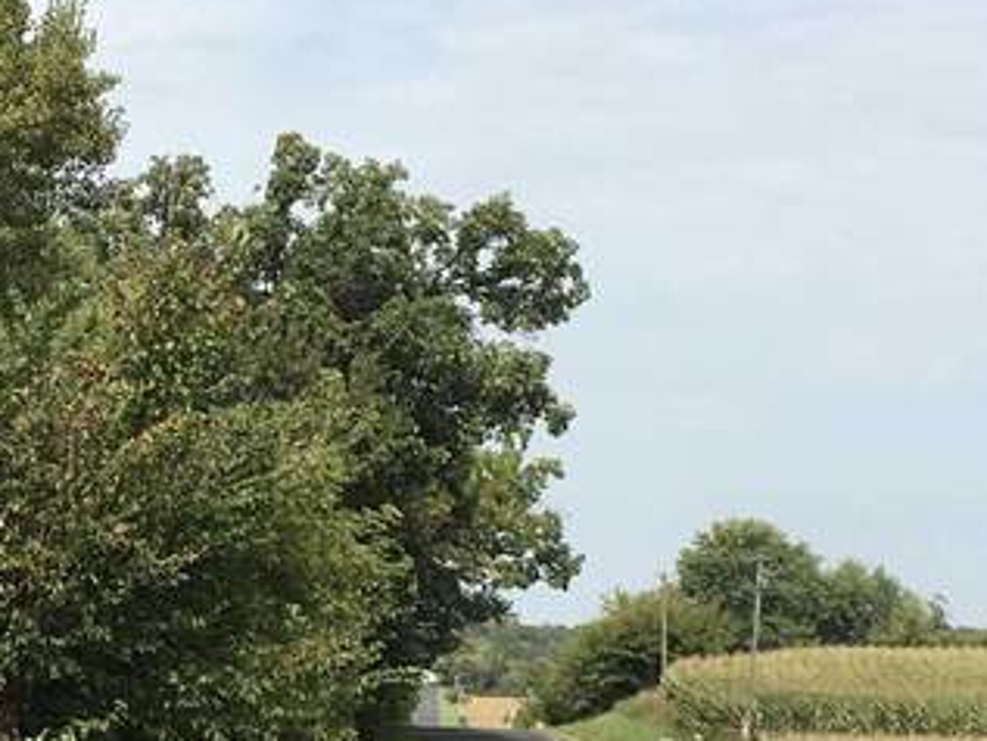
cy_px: 330
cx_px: 31
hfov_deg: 16.5
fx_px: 3337
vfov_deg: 12.7
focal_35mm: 117
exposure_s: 1/1748
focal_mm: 4.15
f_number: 2.2
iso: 25
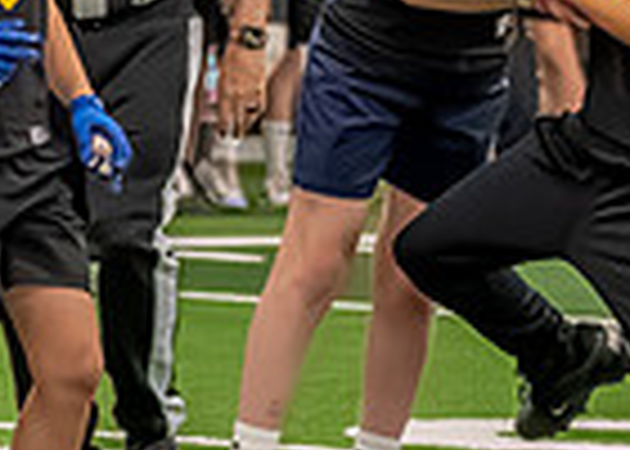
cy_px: -167
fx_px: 10932
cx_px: 239
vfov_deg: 2.4
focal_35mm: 611
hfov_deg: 3.3
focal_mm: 70
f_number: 2.8
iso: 6400
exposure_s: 1/1000
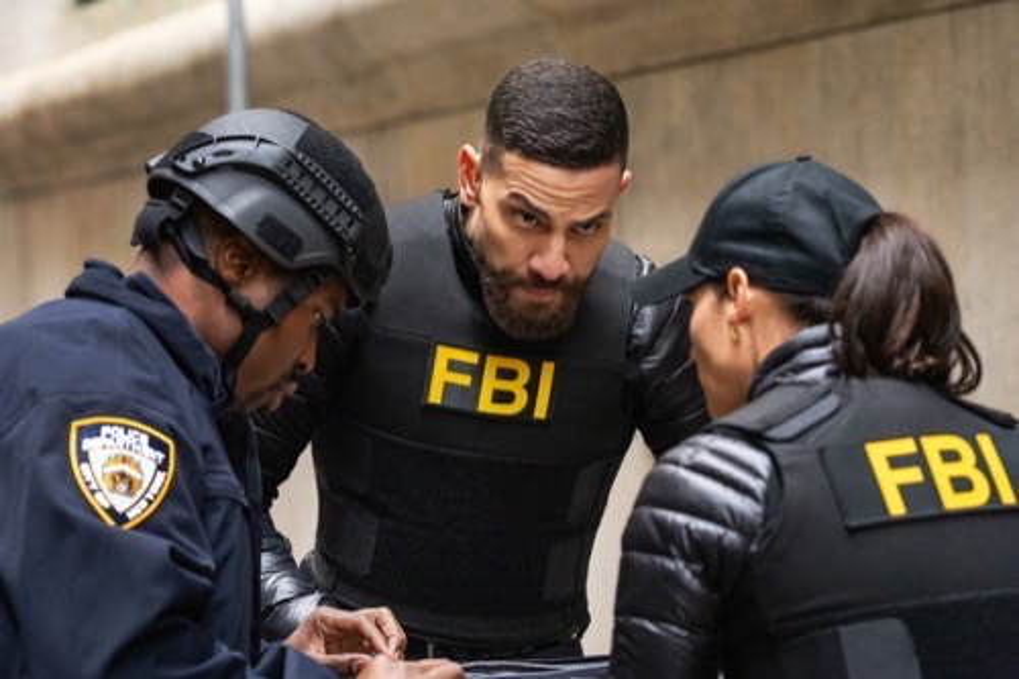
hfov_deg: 15.2
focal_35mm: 135
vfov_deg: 10.2
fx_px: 3820
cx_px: 510
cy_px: 340
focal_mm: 135
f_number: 5.6
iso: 10000
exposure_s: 1/1000
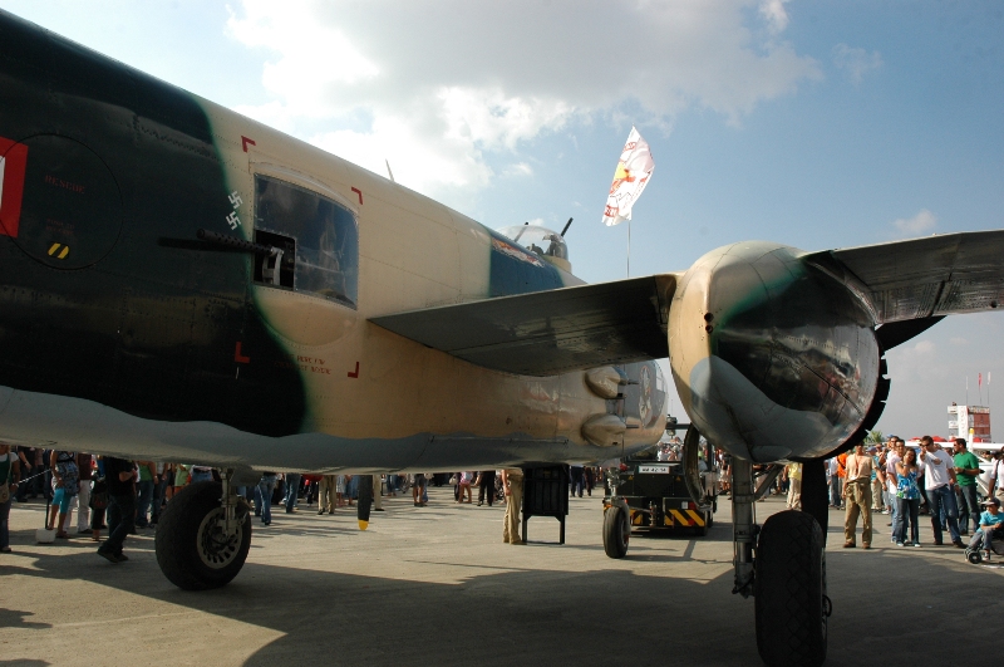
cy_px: 334
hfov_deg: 67.5
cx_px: 502
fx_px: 752
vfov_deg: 47.8
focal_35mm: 27
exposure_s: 1/400
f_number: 10
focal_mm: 18
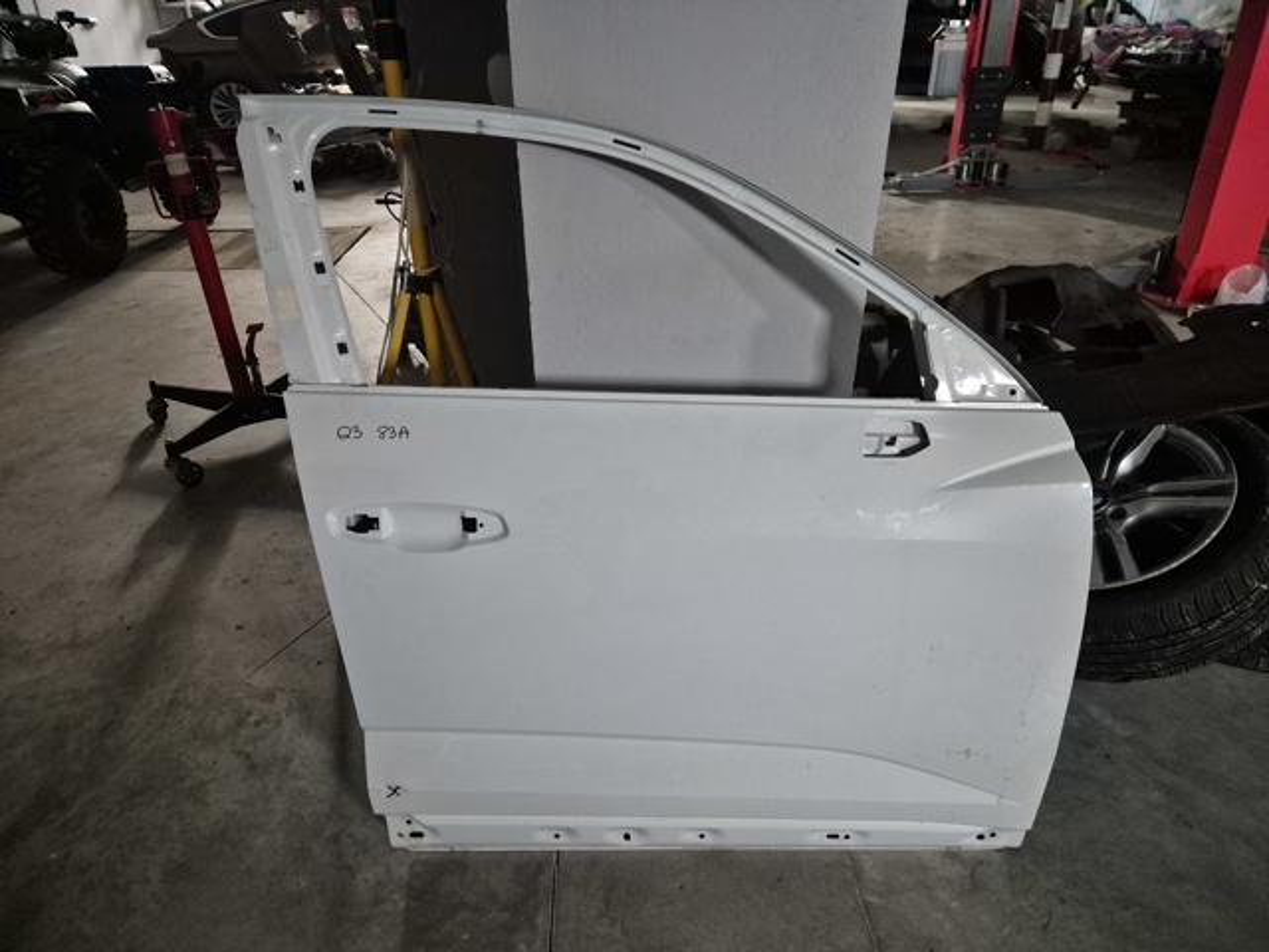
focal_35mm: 23
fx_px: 843
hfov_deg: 73.9
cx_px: 634
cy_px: 476
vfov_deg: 58.9
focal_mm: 5.4
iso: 1600
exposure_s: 1/100
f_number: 1.8
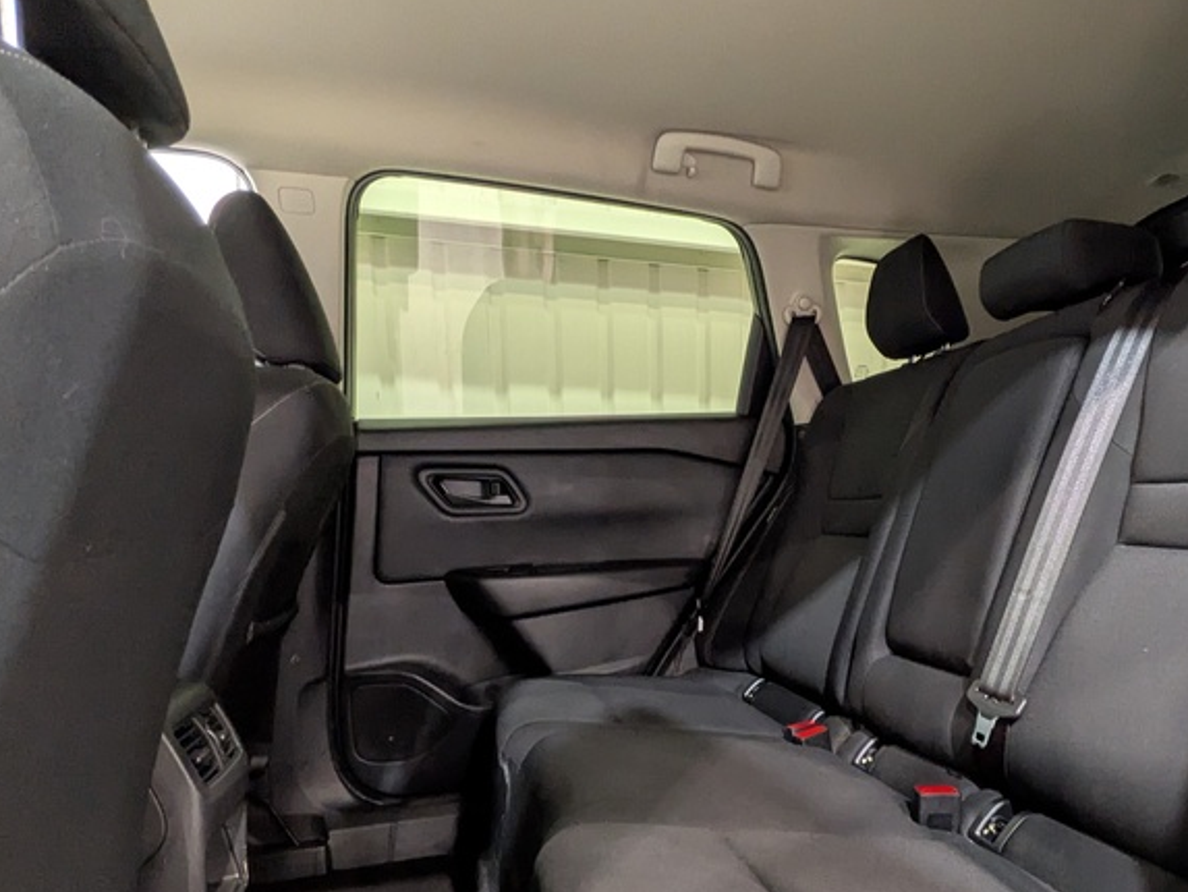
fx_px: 858
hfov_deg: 68.2
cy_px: 653
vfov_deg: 52.8
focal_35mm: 25
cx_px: 748
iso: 225
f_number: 2.2
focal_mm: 1.83
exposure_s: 1/24
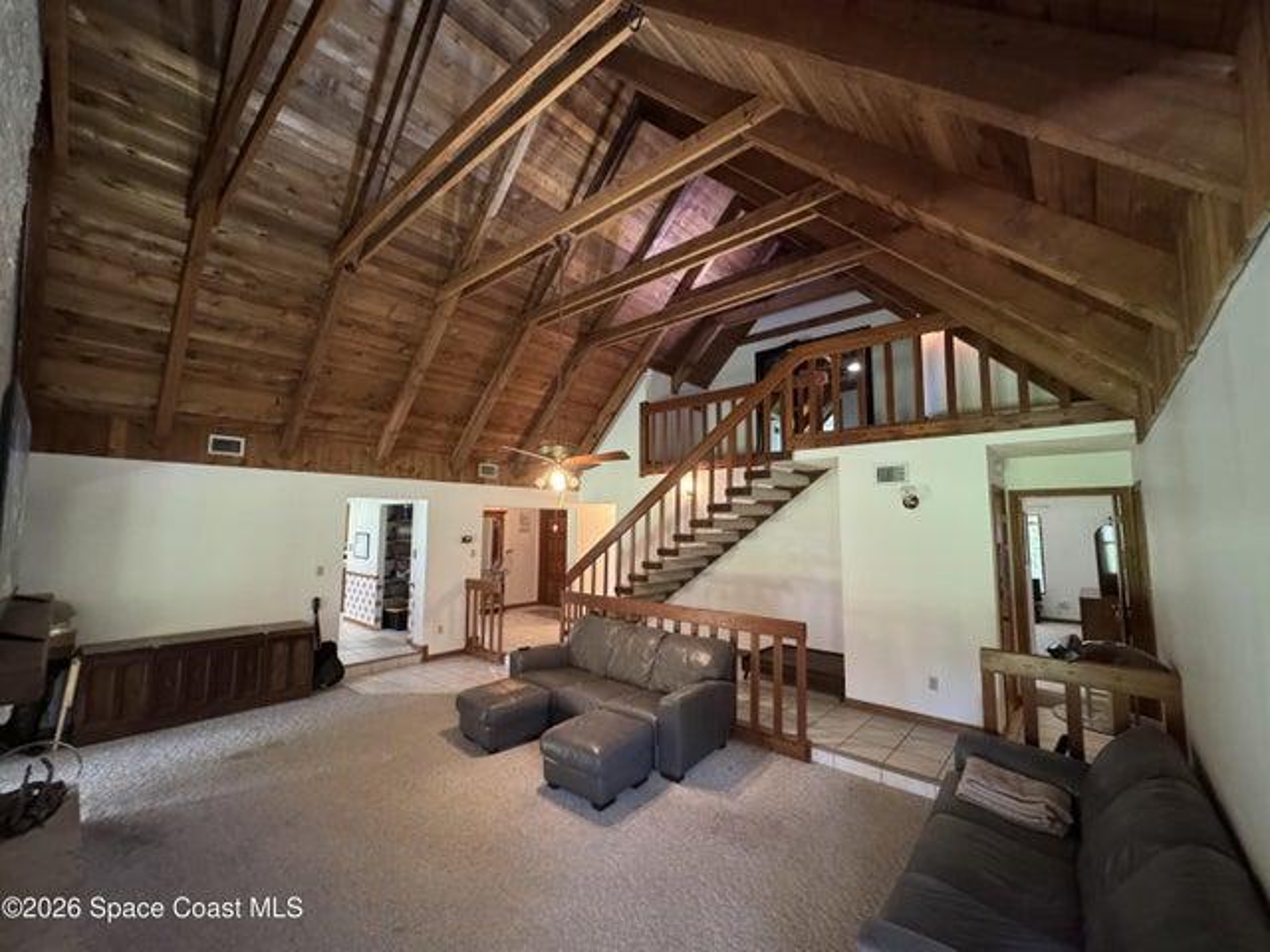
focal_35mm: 14
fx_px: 514
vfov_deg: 85.7
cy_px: 476
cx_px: 635
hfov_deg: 102.1
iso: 1000
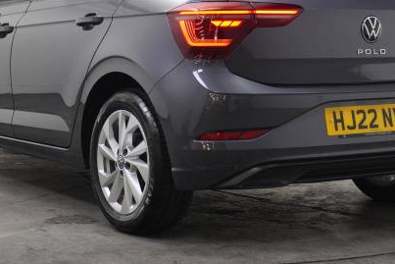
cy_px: 72
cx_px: 193
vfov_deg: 14.7
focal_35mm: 93
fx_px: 1018
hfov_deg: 21.9
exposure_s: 1/200
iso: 3200
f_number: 5.6
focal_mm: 39
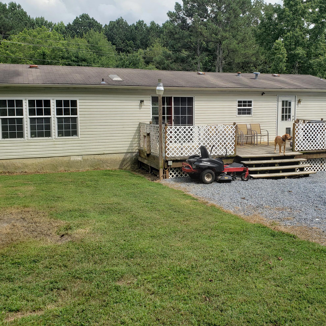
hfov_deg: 46.9
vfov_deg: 47.1
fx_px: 373
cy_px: 144
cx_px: 197
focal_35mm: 35
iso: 50
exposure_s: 1/1093
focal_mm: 4.3
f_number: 2.4
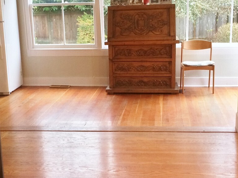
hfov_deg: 31.2
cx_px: 109
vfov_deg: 23.6
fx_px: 426
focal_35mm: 62
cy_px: 100
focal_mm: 4.12
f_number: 2.2
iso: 200
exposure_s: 1/30
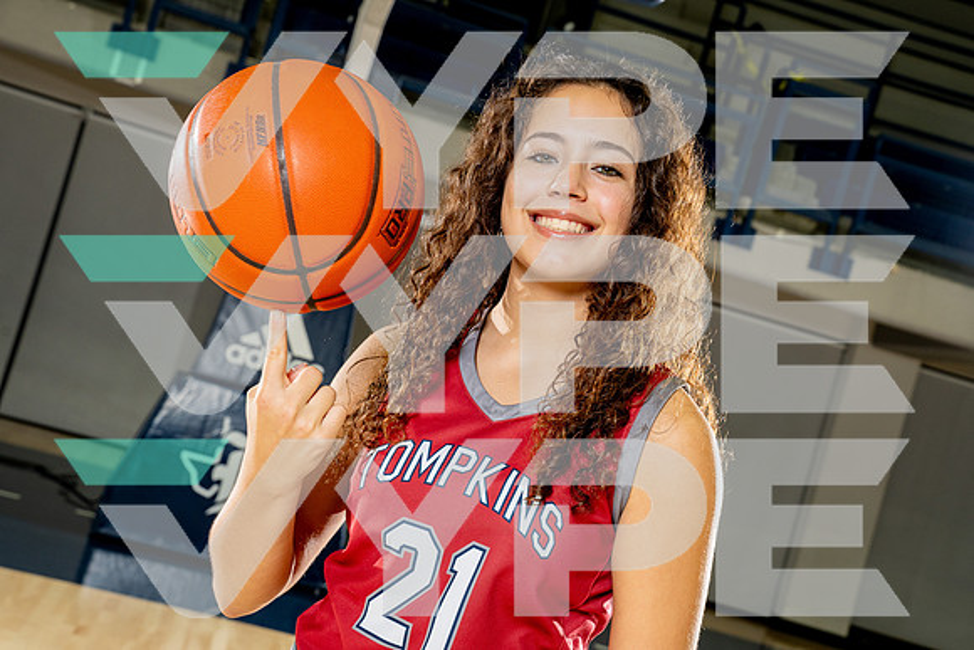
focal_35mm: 56
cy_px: 325
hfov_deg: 35.6
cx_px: 487
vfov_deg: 24.2
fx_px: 1515
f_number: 8
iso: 640
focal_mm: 56
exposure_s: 1/250
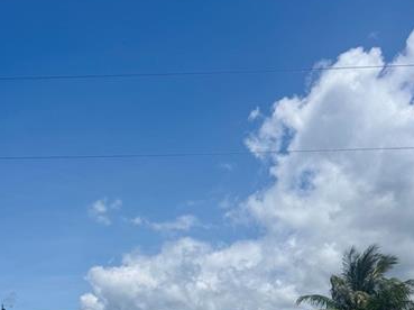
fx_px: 597
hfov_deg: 37.6
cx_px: 122
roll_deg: +0.6
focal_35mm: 50
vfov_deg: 25.8
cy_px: 380
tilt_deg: +1.1
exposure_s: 1/10309
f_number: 1.78
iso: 80
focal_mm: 6.76
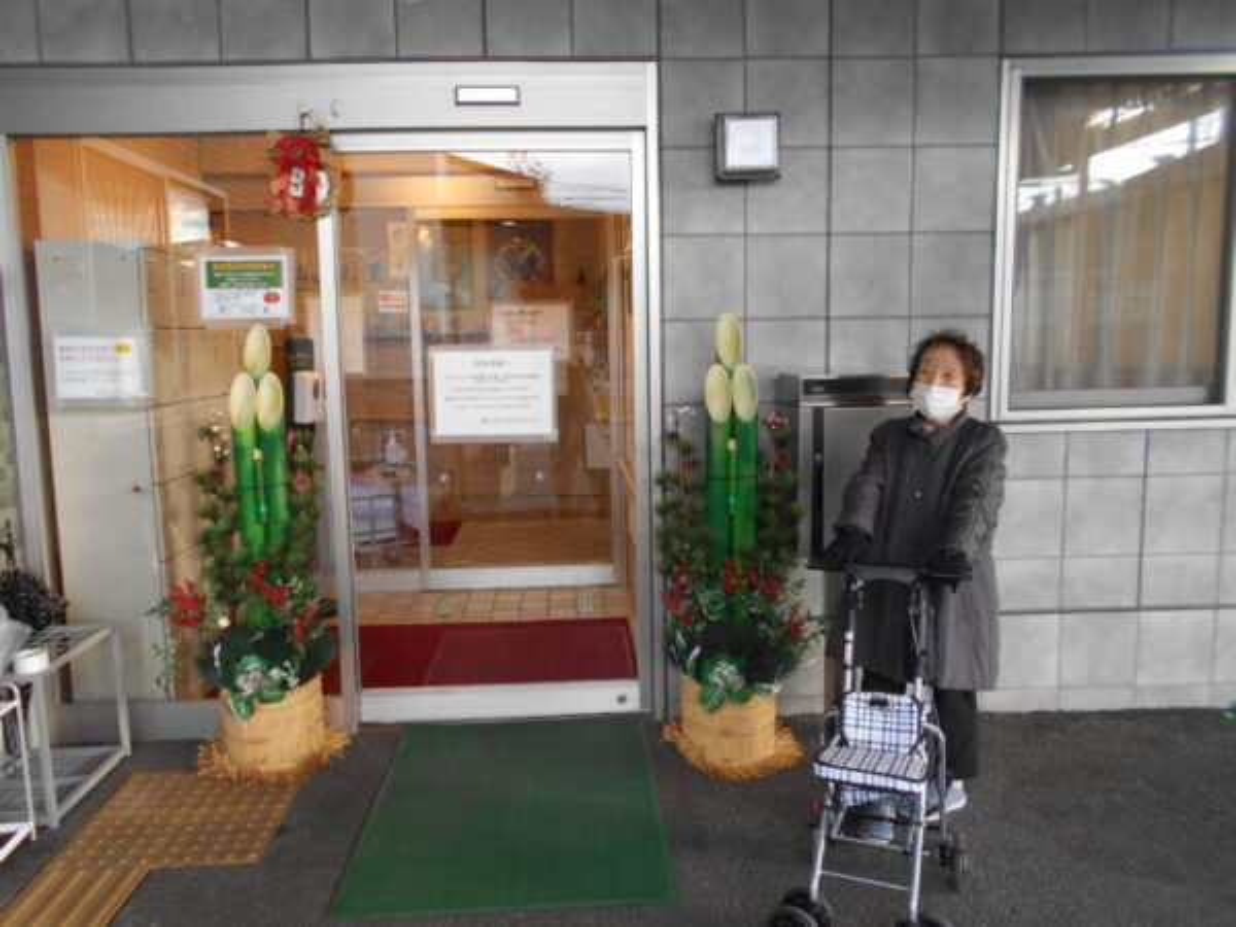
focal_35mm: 26
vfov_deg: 53.1
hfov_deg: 67.3
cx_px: 618
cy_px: 464
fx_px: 928
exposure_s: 1/30
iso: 110
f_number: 3.2
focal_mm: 4.6
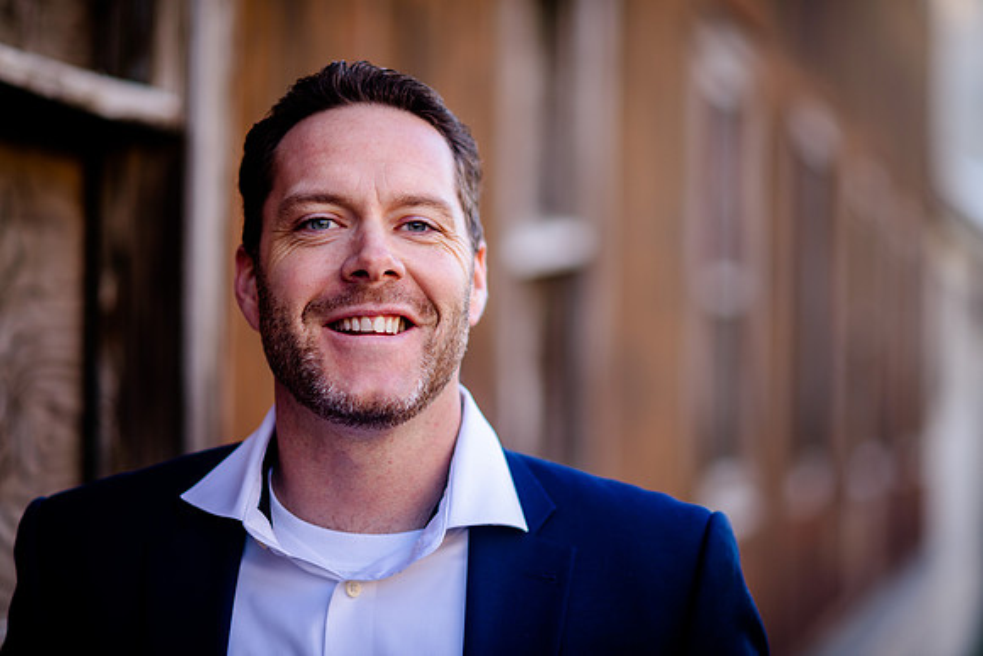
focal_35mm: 105
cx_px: 492
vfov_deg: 13.0
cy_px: 328
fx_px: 2868
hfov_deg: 19.5
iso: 200
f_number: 2
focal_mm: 105
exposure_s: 1/320
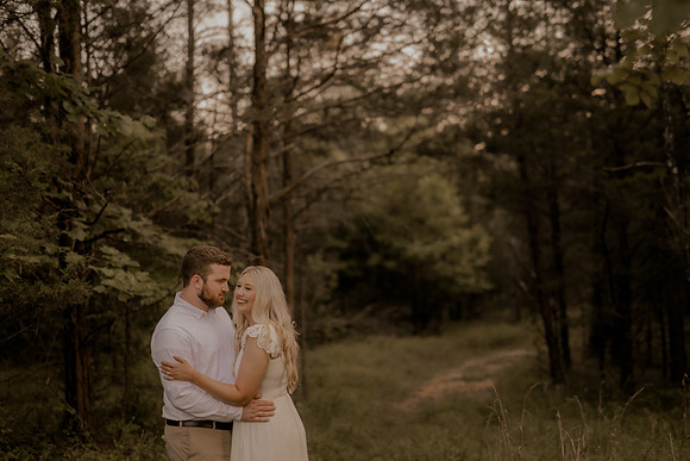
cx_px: 345
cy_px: 230
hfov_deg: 39.6
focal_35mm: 50
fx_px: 959
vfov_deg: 27.0
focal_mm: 50
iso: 200
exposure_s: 1/250
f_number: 2.2
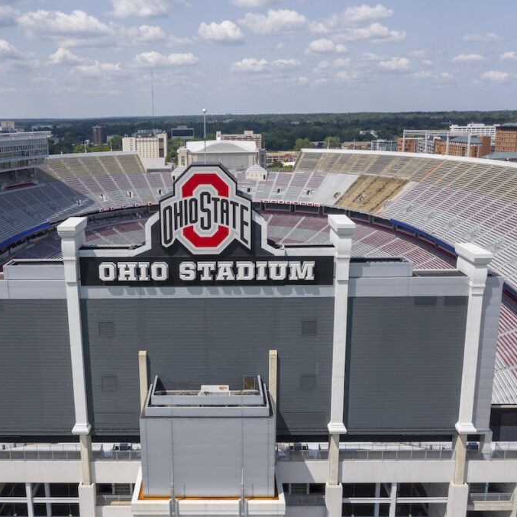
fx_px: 608
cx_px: 211
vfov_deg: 46.0
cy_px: 260
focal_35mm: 36
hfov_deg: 45.8
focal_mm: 10.26
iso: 100
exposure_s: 1/640
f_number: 6.3
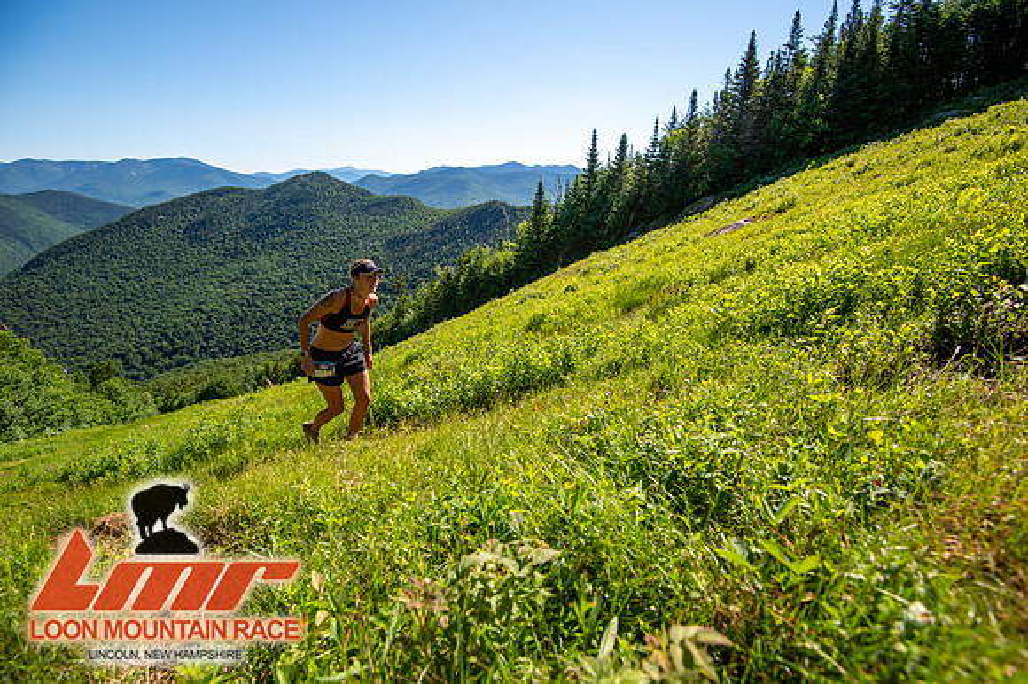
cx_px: 514
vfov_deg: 73.7
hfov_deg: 96.8
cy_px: 342
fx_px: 457
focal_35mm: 16
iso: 100
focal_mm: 16
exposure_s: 1/500
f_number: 5
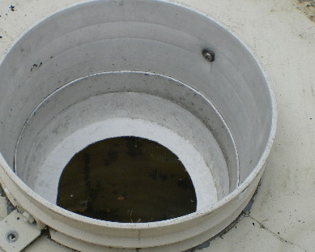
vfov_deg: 25.0
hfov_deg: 30.9
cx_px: 127
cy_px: 132
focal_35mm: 61
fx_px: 569
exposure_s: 1/400
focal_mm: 6.3
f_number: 4.6
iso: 64
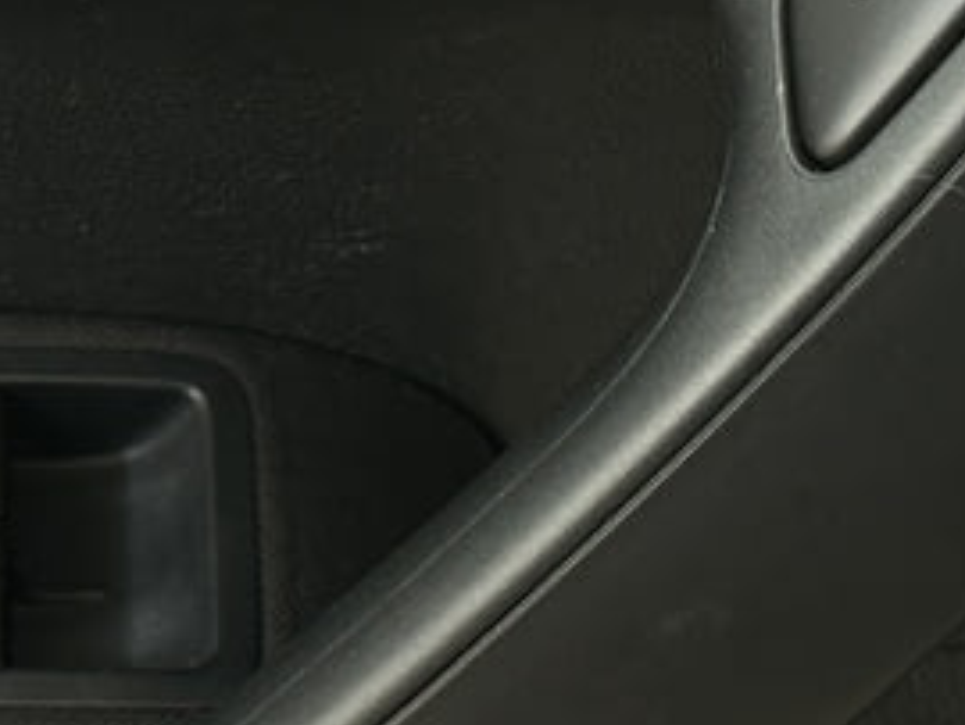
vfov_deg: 9.3
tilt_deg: -40.6
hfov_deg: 12.3
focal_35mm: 160
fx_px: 4464
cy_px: 159
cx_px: 625
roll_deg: +2.3
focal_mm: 6.86
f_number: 1.78
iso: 250
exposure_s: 1/33
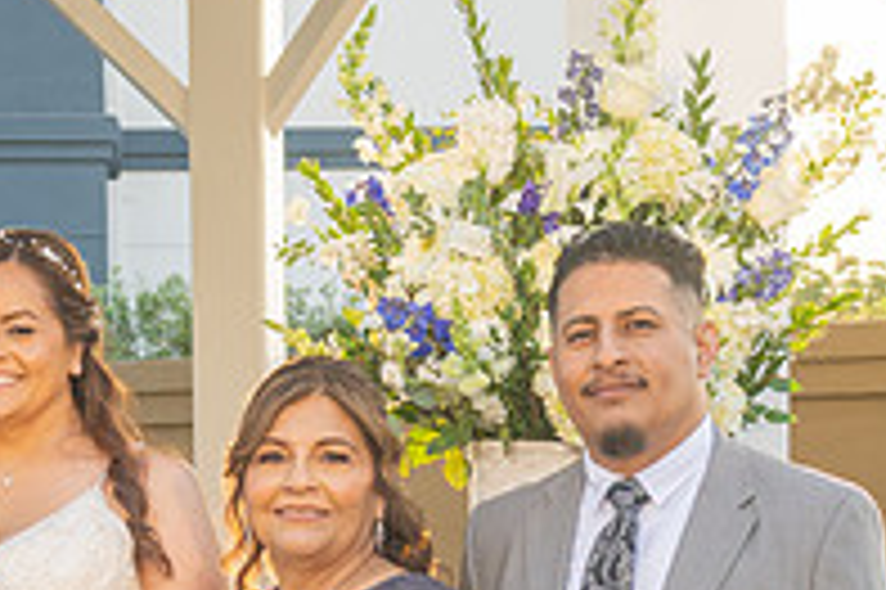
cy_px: 984
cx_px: -110
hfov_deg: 12.7
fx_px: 3910
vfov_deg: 8.4
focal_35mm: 159
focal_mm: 34
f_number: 5
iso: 200
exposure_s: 1/160
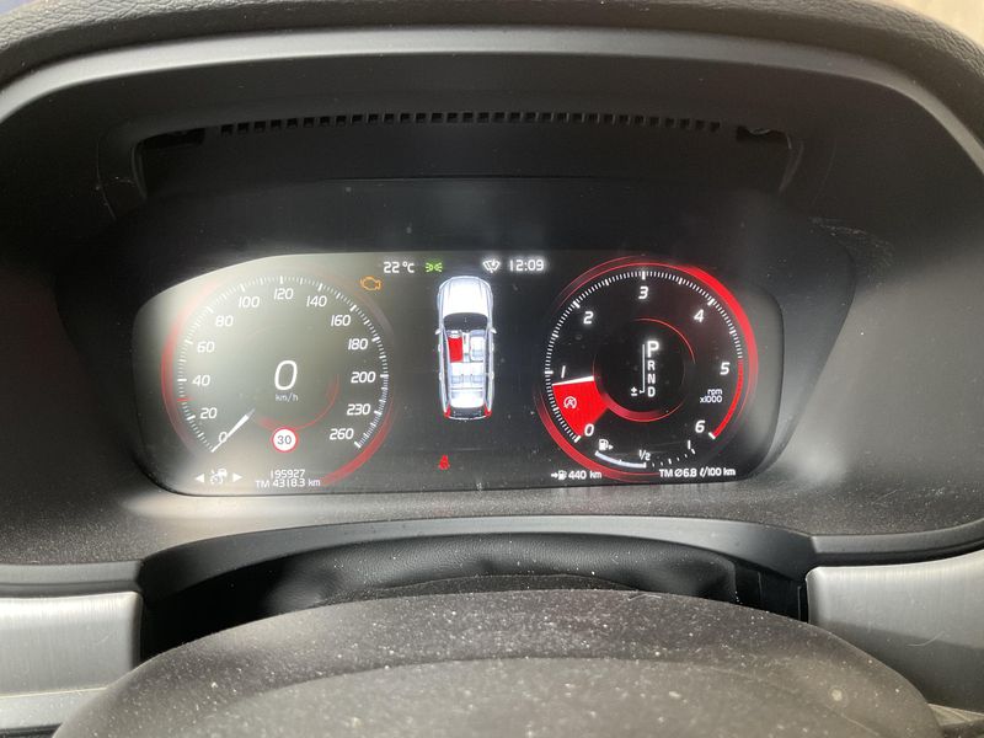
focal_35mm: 29
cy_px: 369
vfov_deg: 48.2
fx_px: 824
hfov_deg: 61.7
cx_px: 492
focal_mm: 3
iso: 160
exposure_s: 1/50
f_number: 1.8
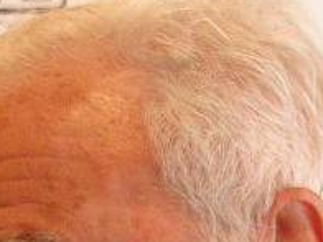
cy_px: 408
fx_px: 1446
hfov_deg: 12.7
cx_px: 193
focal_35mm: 155
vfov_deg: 9.2
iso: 182
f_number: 2.8
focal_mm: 5.8
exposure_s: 1/5.4
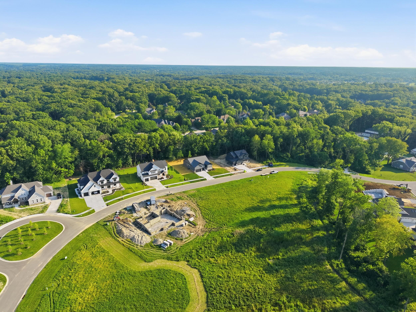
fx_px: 288
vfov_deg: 56.8
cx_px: 208
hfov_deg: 71.6
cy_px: 156
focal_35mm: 24
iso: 400
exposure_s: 1/4000
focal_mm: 8.7
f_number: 1.8
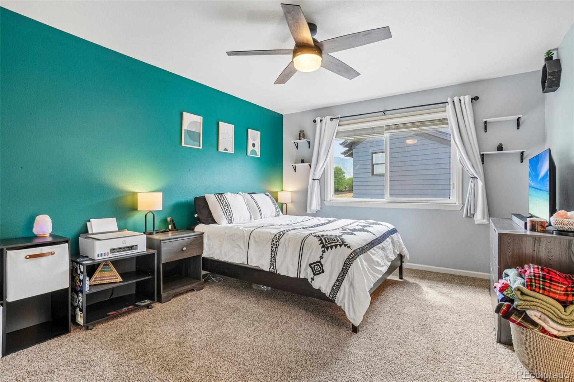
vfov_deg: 72.0
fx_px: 263
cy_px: 191
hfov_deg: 95.0
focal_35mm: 16
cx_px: 287
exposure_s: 1/30
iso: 400
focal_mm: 11
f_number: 8
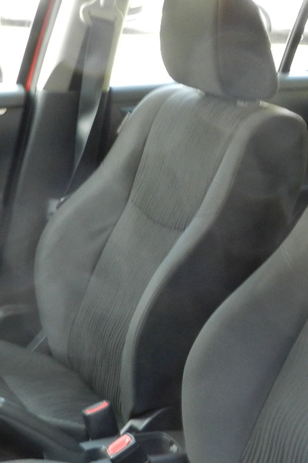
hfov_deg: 19.3
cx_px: 220
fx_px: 899
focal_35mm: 70
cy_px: 343
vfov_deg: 28.5
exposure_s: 1/13
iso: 400
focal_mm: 5.6
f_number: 3.7
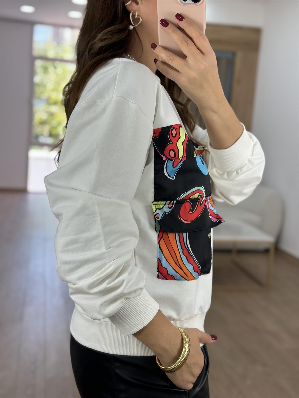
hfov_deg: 30.3
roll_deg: -3.2
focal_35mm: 48
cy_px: 199
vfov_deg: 39.7
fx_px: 553
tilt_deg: -30.6
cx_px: 150
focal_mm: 6.86
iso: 80
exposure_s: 1/343
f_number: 1.78
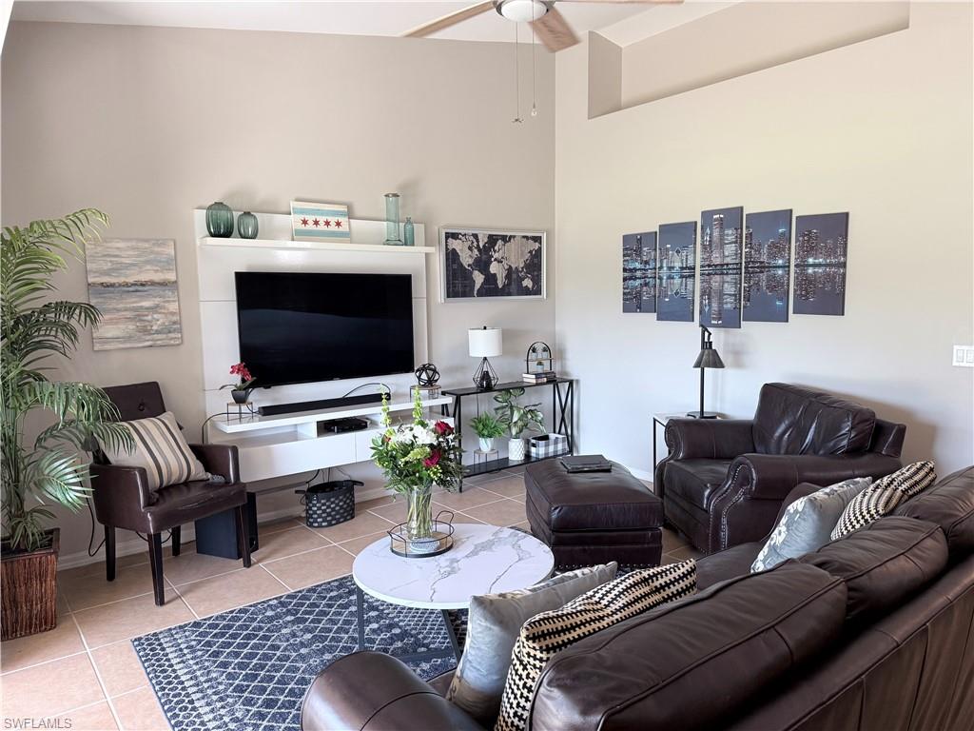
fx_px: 675
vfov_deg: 56.8
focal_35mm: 24
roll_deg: +0.9
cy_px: 366
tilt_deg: -5.9
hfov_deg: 71.6
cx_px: 487
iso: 200
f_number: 1.78
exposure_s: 1/120
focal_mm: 6.76
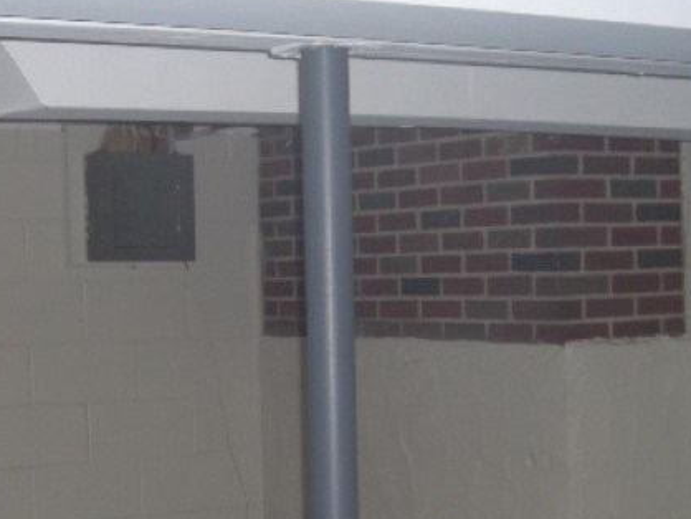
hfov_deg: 21.1
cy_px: 405
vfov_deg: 15.8
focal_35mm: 93
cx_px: 299
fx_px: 1858
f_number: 2.8
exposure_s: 1/60
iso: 200
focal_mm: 7.9
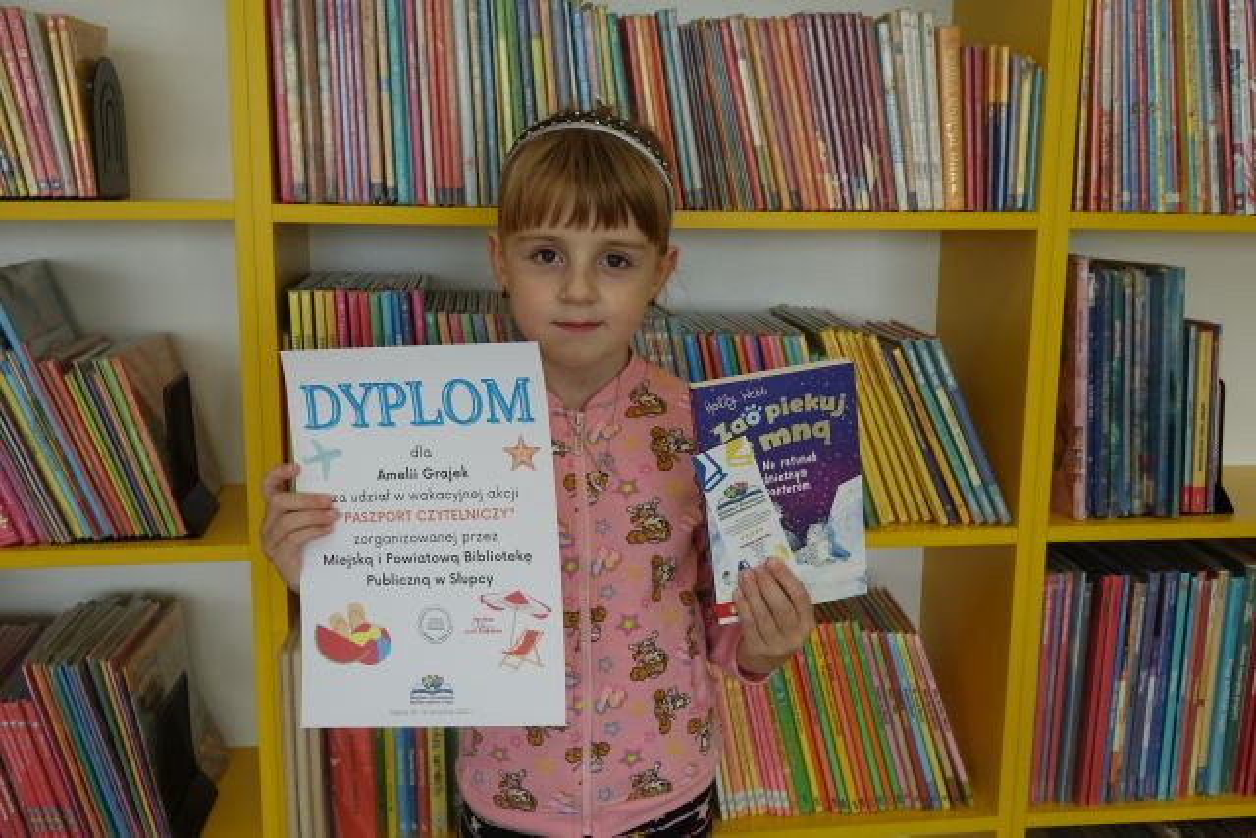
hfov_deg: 54.4
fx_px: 1221
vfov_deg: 37.9
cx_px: 628
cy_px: 419
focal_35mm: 35
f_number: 2.8
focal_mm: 12.83
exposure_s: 1/160
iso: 125
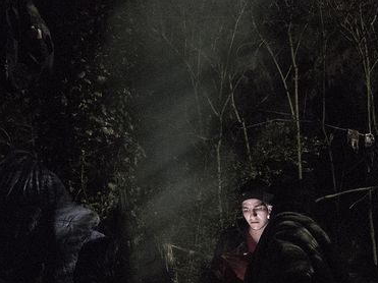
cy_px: 288
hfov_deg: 23.8
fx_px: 895
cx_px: 195
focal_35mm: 82
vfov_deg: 17.5
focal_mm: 19
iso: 4000
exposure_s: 1/6
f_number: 2.8
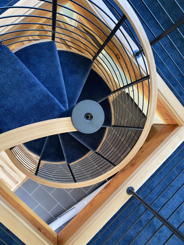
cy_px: 122
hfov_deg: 53.1
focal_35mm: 26
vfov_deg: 67.3
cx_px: 92
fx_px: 184
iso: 250
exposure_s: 1/60
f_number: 1.8
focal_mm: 4.25
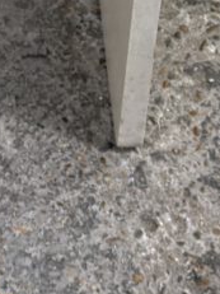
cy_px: -266
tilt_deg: -40.7
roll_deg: +3.5
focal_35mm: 213
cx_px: -117
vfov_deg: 8.8
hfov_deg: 6.9
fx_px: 1807
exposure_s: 1/50
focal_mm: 6.86
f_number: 1.78
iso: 64
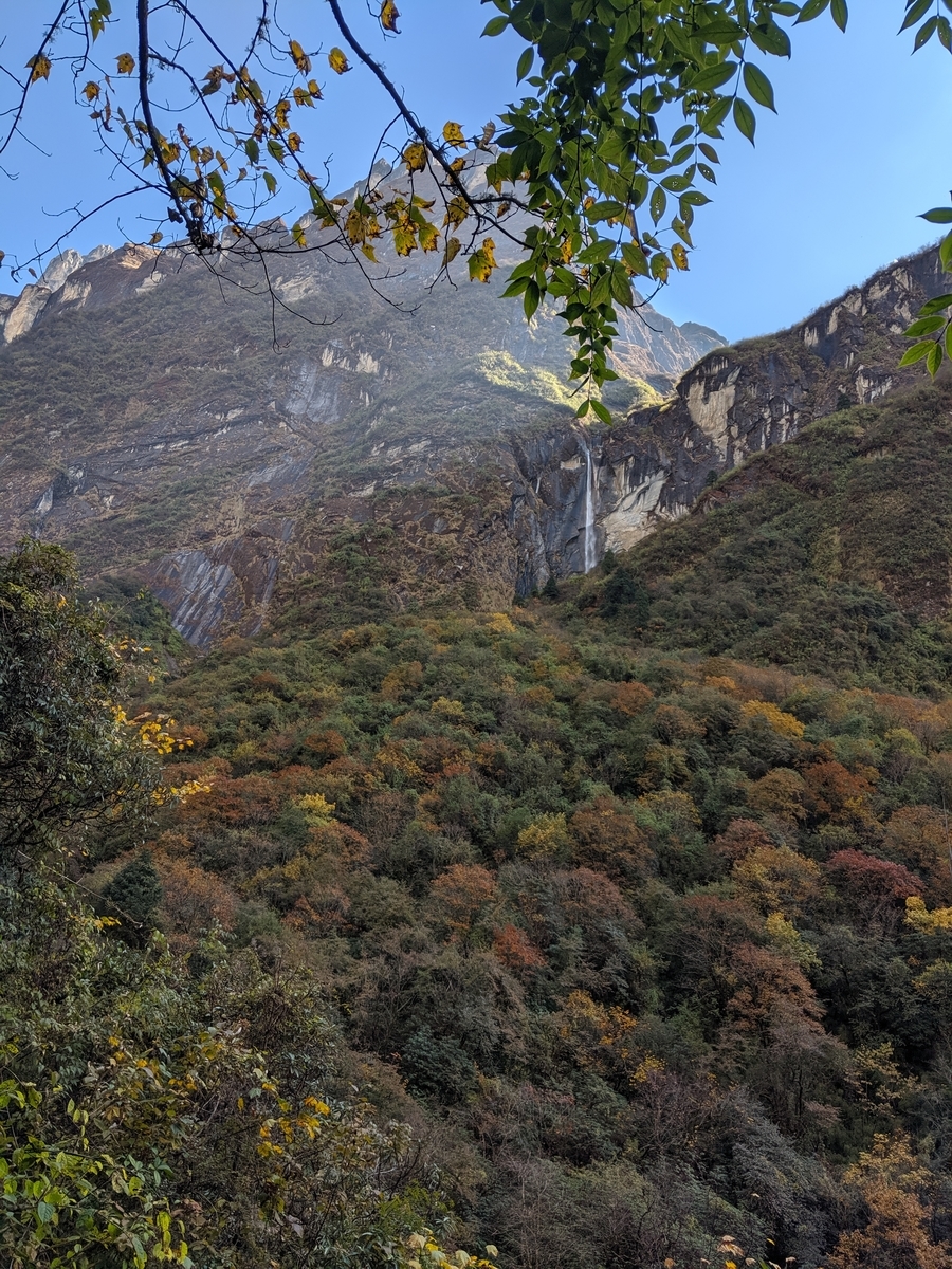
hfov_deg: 51.4
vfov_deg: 65.3
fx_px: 990
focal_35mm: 27
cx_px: 476
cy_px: 634
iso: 26
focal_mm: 4.44
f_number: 1.8
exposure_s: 1/668
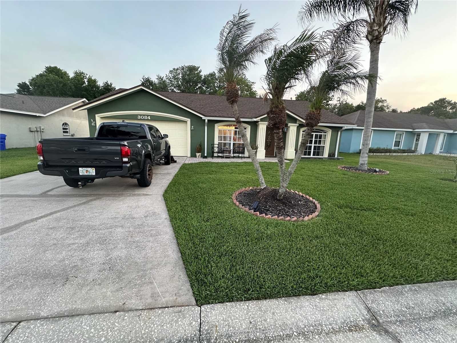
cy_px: 172
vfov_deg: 85.7
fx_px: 185
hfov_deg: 102.1
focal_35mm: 14
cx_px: 228
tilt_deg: -10.0
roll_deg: -1.5
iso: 200
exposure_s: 1/99
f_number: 2.2
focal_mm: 2.22
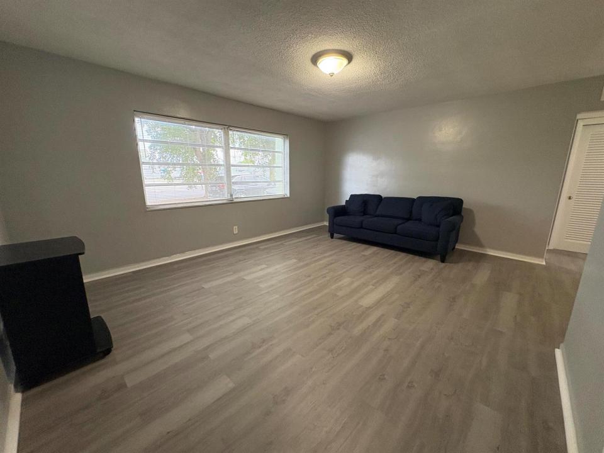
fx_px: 244
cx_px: 302
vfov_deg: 85.7
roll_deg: +0.6
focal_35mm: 14
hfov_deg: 102.1
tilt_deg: -12.1
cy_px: 226
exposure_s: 1/60
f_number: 2.2
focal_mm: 2.22
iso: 320
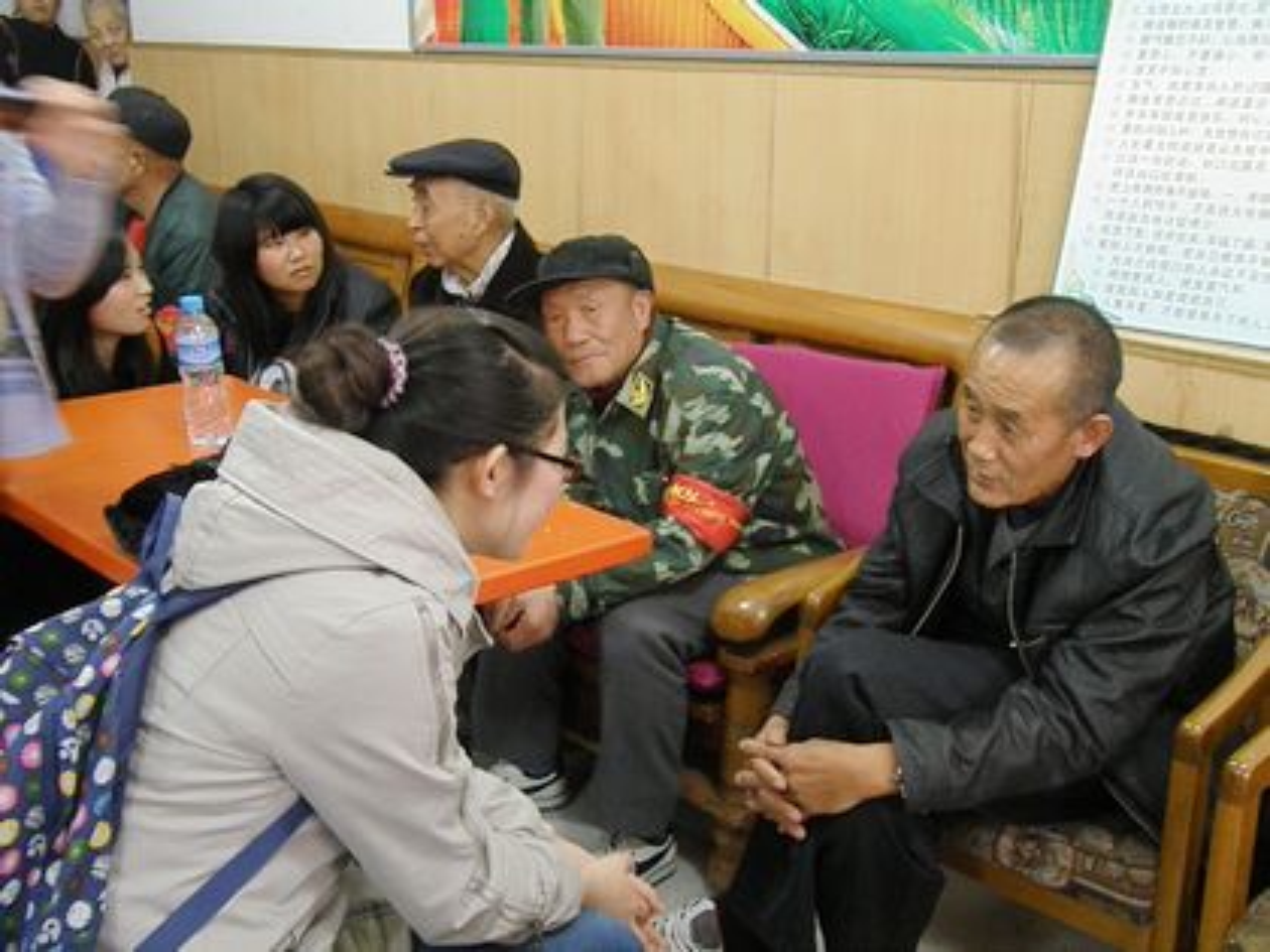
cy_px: 476
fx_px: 1504
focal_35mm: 41
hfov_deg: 45.8
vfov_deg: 35.1
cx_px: 635
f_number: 3.3
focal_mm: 7.32
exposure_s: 1/10
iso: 640
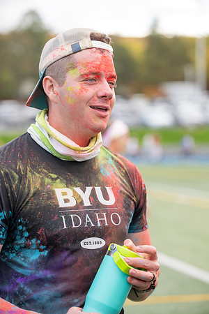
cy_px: 157
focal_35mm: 115
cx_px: 104
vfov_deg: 17.8
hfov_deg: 11.9
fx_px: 1001
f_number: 4
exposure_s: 1/1000
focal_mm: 115
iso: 500
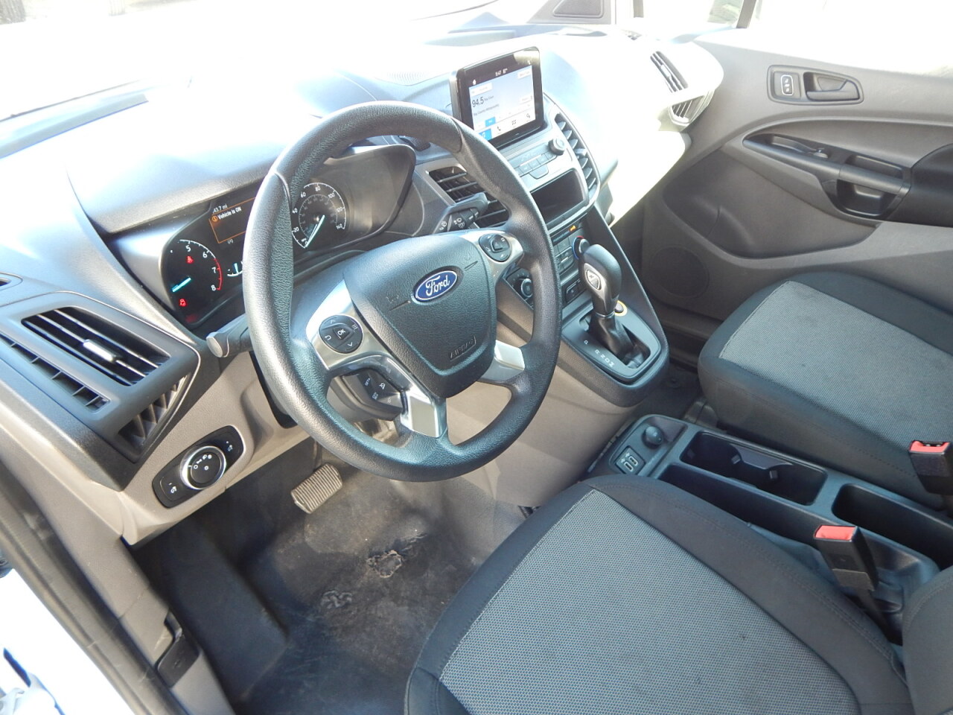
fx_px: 606
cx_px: 476
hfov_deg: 76.4
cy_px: 358
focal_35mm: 22
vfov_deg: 61.1
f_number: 3
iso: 160
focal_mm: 4
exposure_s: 1/30
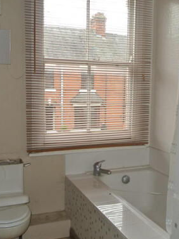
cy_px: 126
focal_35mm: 45
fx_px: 310
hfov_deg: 32.0
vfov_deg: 42.0
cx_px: 116
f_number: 4
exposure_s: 1/60
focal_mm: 10
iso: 100
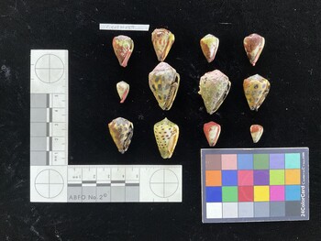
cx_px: 160
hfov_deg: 61.6
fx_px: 269
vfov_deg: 48.3
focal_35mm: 29
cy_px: 120
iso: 160
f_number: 1.8
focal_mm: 3
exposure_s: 1/50
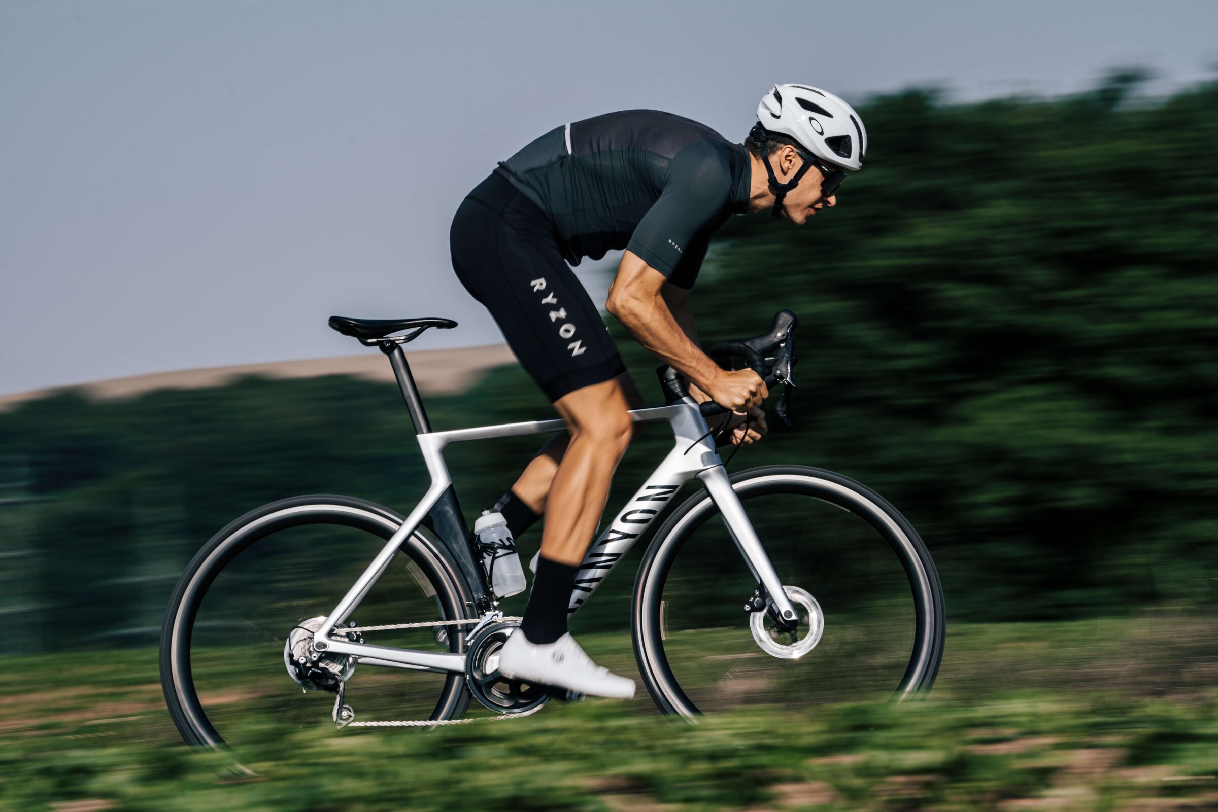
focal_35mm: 200
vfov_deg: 6.9
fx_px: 6767
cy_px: 406
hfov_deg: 10.3
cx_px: 609
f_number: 14
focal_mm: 200
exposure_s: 1/100
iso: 100
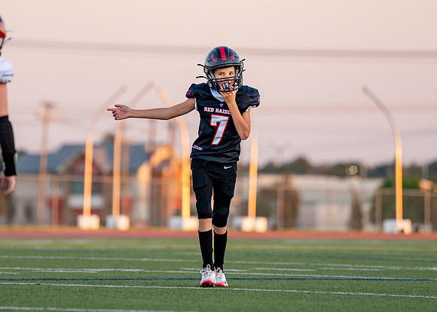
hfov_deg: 5.9
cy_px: 108
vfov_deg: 4.2
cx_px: 183
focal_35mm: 340
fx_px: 4216
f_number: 2.8
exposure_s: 1/1250
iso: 800
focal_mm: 200
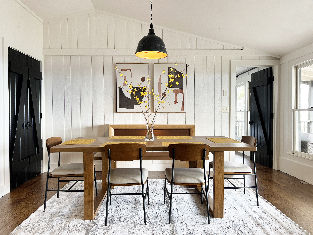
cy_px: 118
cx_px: 156
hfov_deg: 67.3
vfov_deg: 53.1
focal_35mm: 26
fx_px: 235
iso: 100
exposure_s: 1/120
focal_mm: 5.7
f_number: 1.5
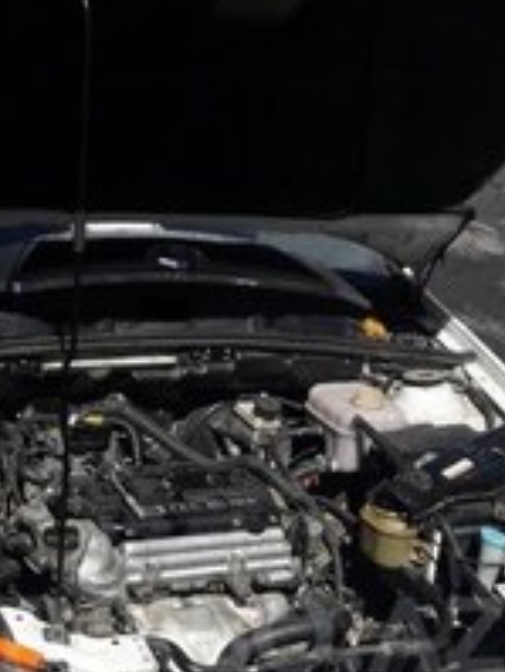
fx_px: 1359
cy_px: 635
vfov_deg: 26.6
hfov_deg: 21.1
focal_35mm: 70
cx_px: 244
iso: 40
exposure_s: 1/2222
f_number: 1.9
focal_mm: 3.7
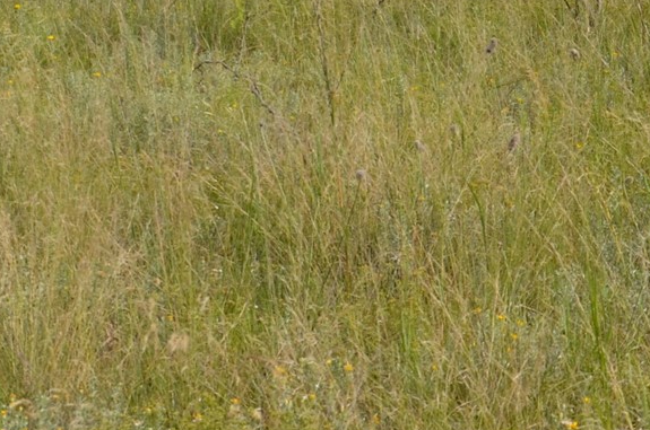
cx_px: 120
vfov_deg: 7.3
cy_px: -296
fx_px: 3280
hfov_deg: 11.3
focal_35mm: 182
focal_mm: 32
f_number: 8
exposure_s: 1/250
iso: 125
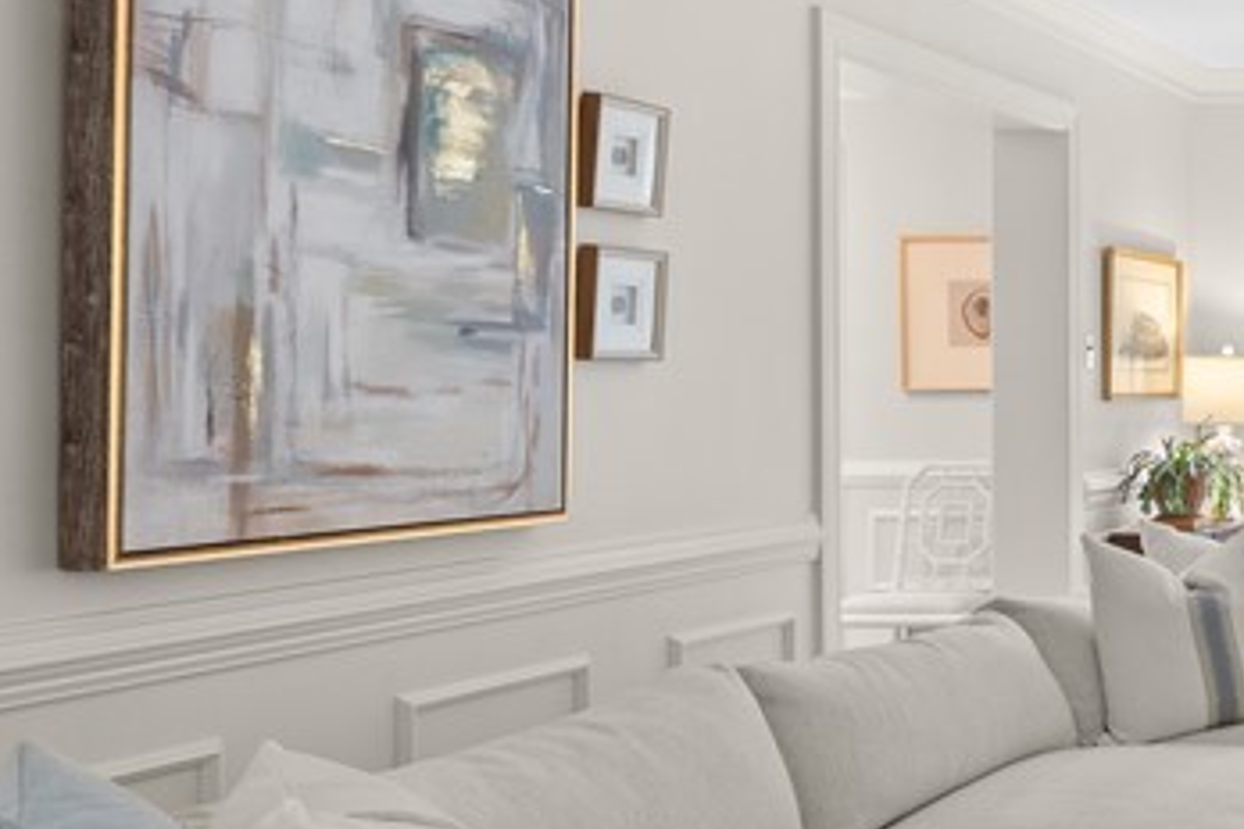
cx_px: 1823
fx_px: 1831
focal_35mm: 53
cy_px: 418
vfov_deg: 25.5
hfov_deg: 27.3
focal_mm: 17
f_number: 5.6
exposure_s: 1/13
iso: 2000
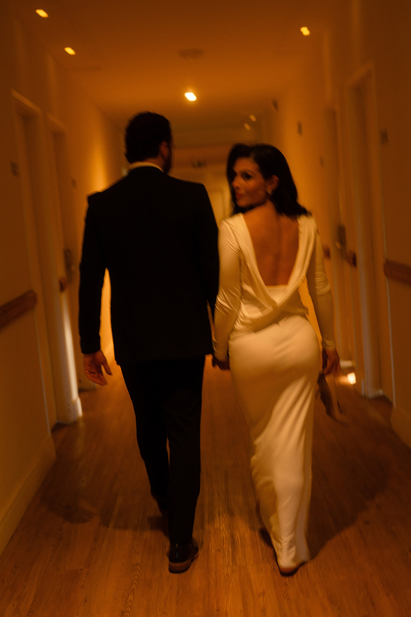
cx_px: 206
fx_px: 856
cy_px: 308
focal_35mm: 50
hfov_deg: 27.0
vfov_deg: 39.6
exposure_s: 1/60
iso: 250
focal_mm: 50
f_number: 2.2
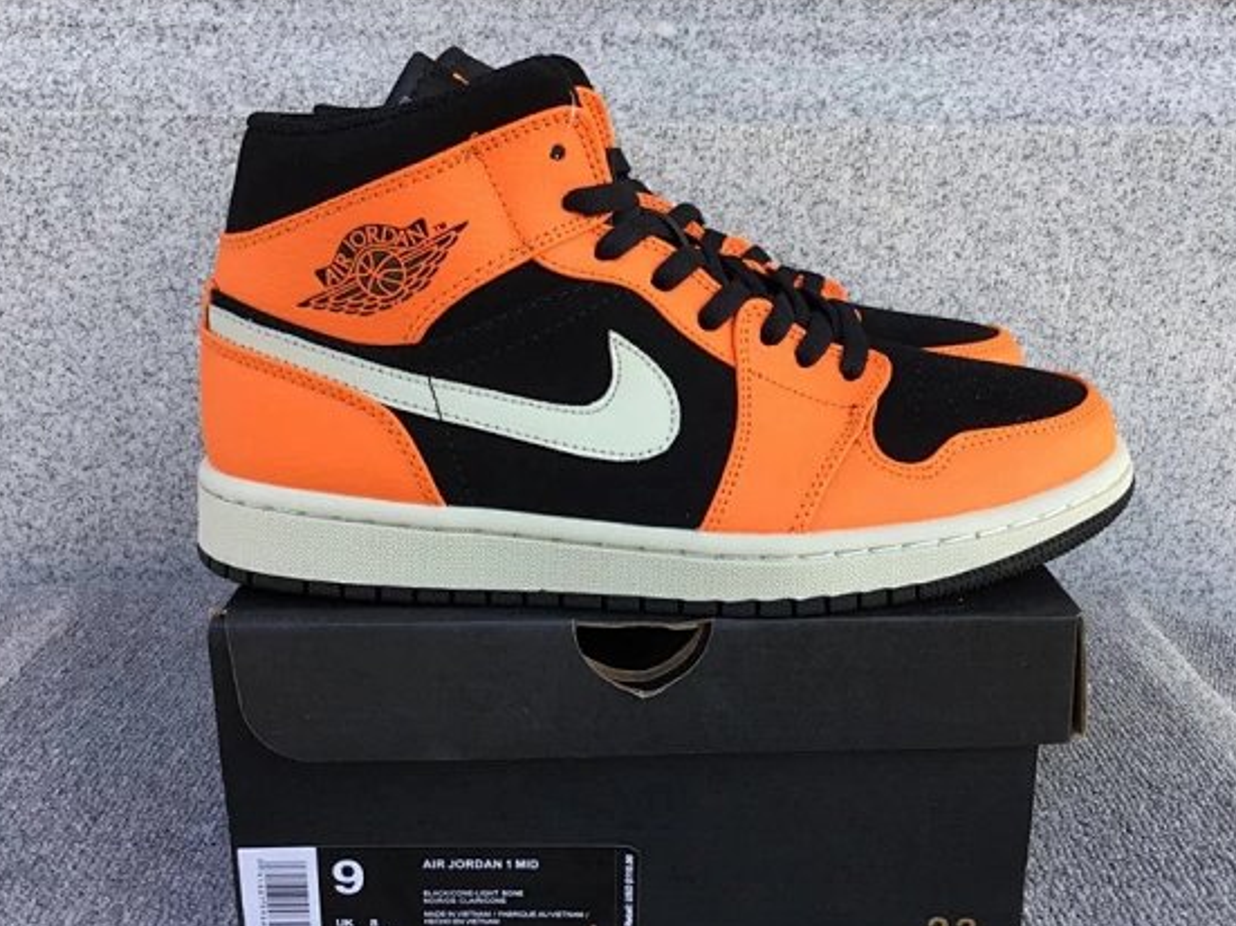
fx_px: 1285
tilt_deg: -16.4
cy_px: 453
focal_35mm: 36
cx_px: 651
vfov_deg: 39.6
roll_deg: -0.6
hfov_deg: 51.3
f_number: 2.4
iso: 25
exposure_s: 1/149
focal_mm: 3.3
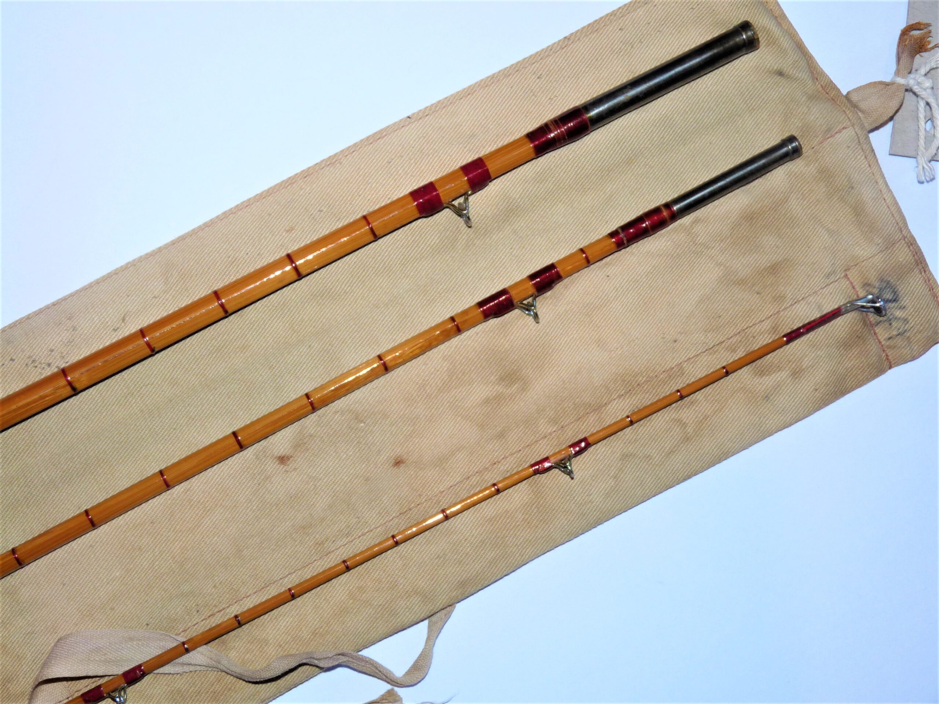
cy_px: 352
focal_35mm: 53
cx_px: 470
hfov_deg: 36.2
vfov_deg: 27.5
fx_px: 1438
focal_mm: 9.5
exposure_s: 1/30
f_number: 3.2
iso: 100
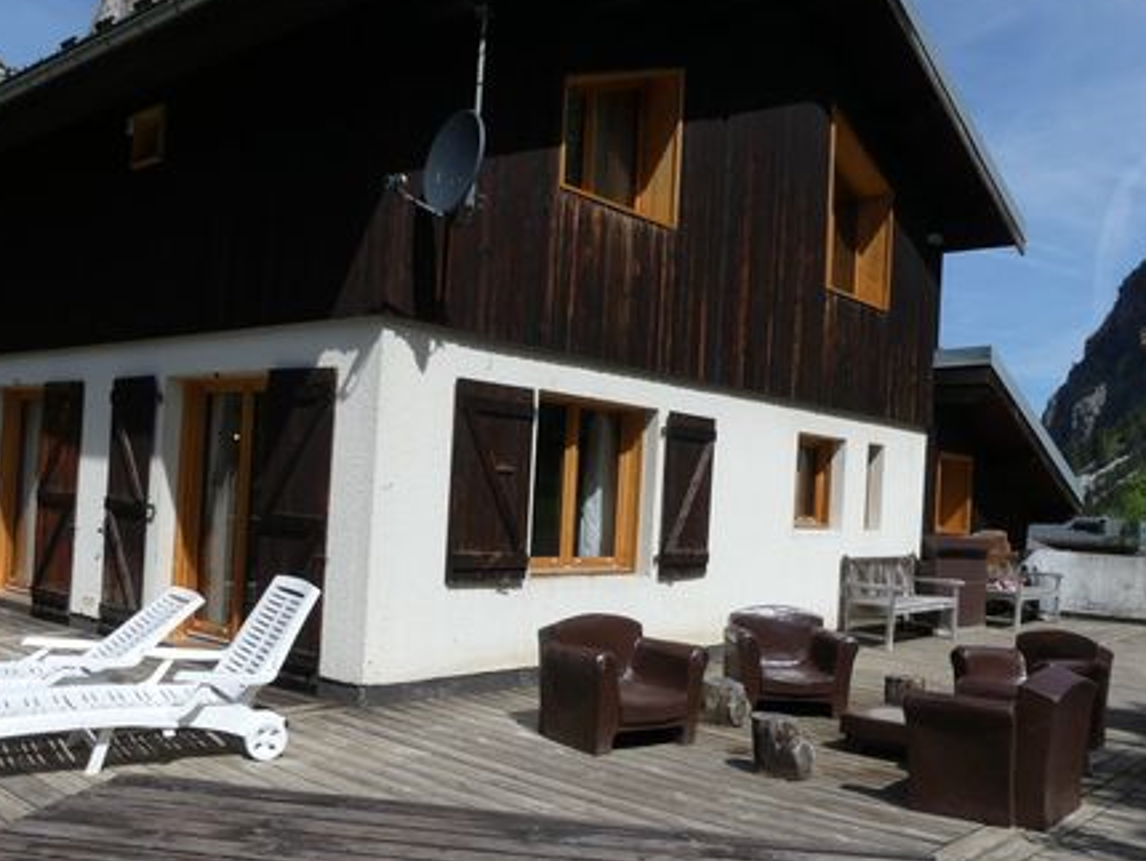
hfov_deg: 58.3
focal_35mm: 31
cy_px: 493
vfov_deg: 45.4
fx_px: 1027
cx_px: 588
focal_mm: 4.5
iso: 100
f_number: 4
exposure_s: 1/1300
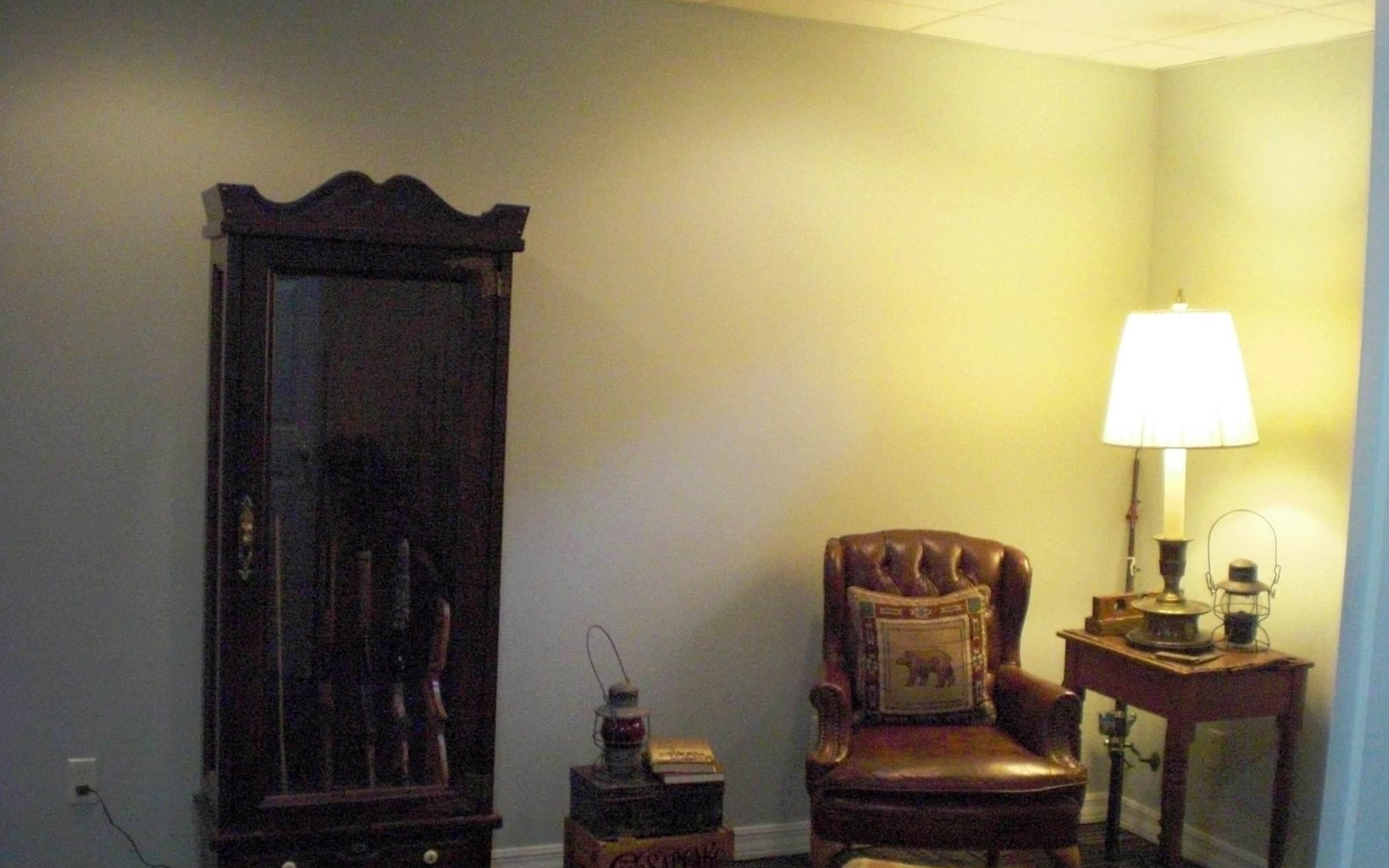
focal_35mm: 41
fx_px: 1552
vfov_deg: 31.2
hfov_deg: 48.2
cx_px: 706
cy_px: 464
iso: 800
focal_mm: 6.3
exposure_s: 1/80
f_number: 3.1
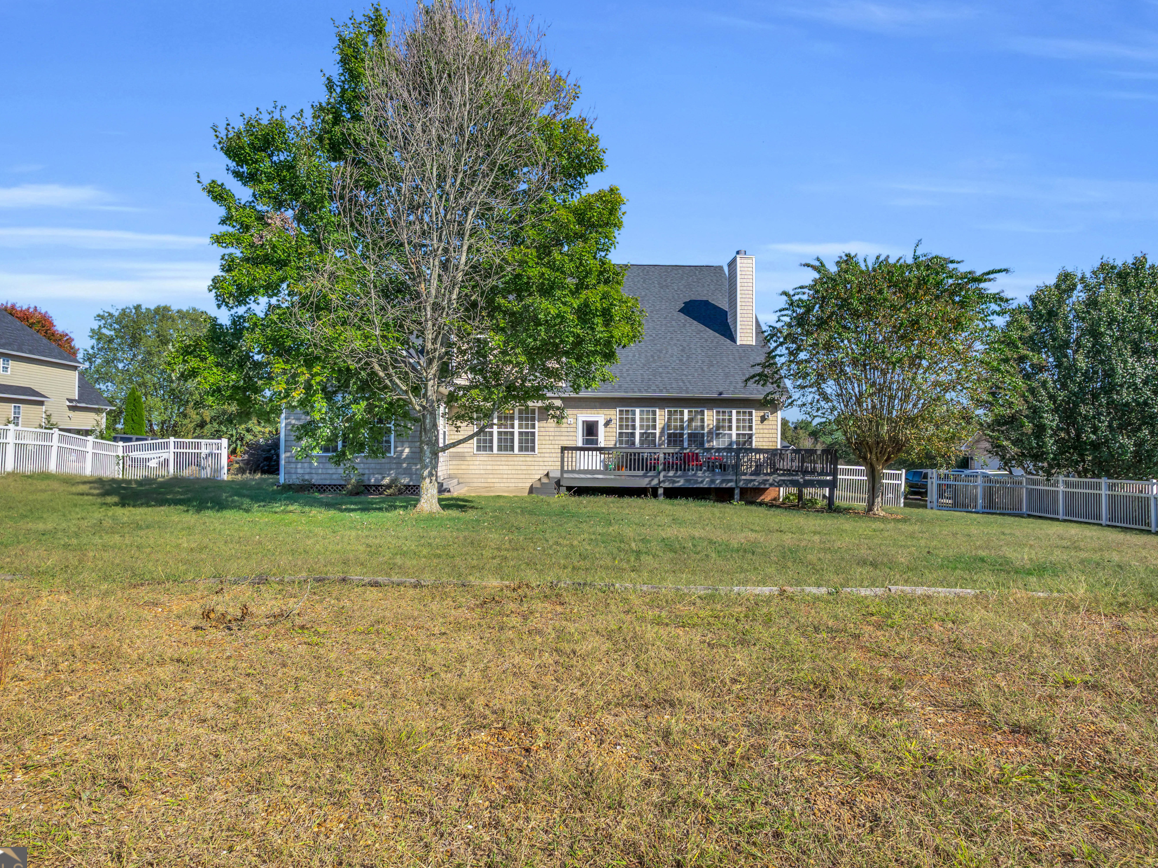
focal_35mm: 19
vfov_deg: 69.9
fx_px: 621
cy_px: 440
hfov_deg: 86.0
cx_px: 570
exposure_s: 1/1250
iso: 250
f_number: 5.6
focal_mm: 11
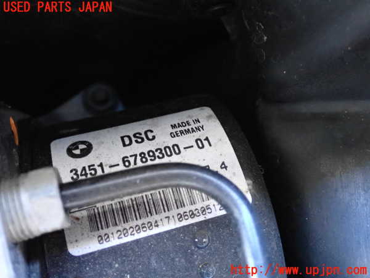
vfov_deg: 35.1
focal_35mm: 41
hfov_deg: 45.8
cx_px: 185
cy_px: 139
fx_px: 438
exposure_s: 1/50
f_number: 2.8
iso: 2500
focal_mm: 7.31
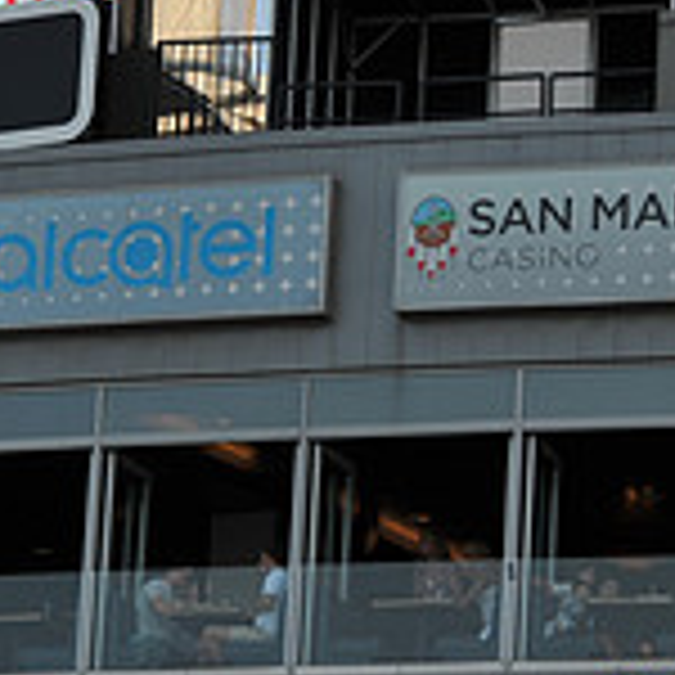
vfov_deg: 6.2
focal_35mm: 283
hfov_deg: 6.1
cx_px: -513
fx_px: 6243
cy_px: -94
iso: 200
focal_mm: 86
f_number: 9
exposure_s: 1/320
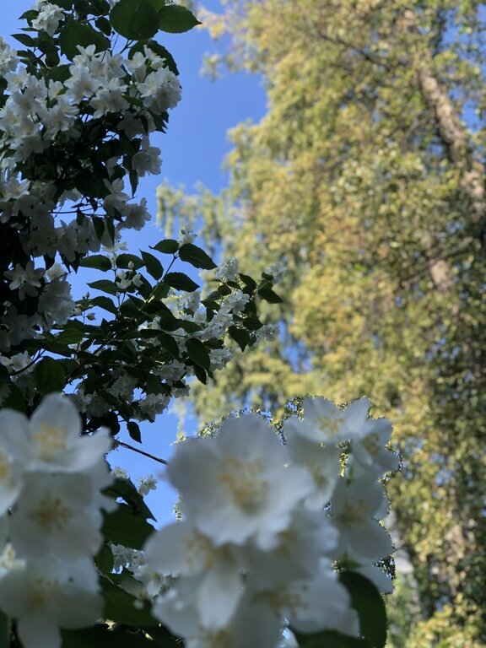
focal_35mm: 57
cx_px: 243
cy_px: 324
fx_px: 1067
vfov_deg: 33.8
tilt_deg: +45.1
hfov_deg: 25.7
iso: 20
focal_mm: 6.6
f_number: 2.8
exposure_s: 1/127
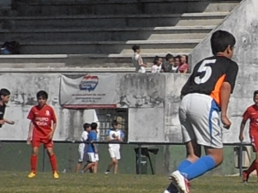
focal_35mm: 333
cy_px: 188
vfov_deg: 4.5
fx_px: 2482
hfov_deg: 5.9
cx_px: 302
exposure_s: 1/640
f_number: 15
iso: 400
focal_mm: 24.39
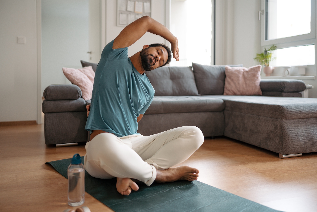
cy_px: 106
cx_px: 158
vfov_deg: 37.9
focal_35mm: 35
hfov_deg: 54.4
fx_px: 308
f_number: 1.4
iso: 250
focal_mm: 35
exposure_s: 1/250
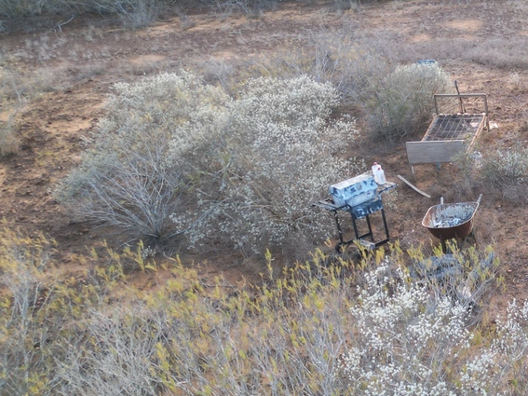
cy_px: 245
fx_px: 930
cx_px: 666
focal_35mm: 61
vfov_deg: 24.0
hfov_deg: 27.2
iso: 120
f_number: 1.7
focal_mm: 6.72
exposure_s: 1/350
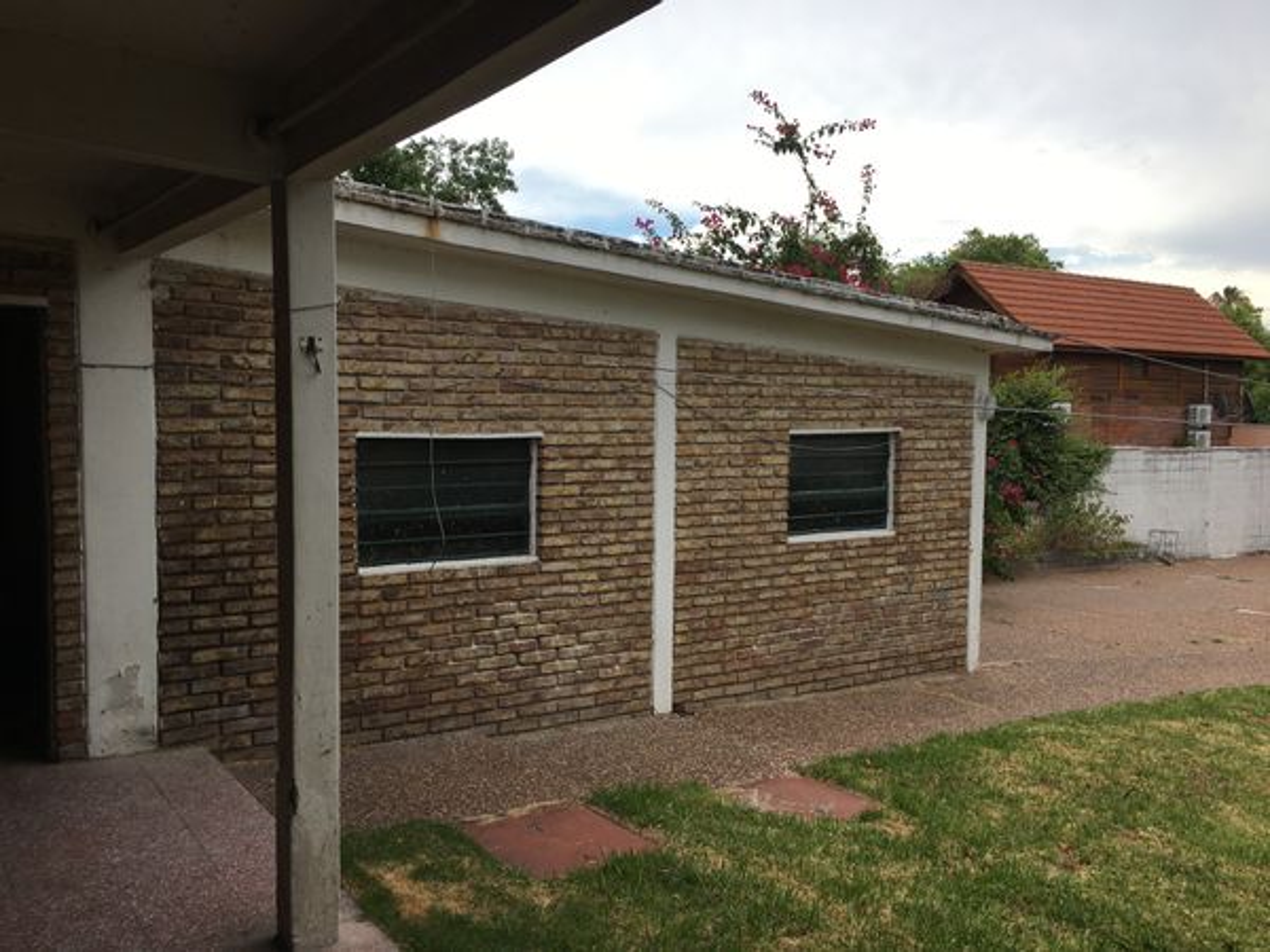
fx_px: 1064
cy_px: 476
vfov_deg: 48.2
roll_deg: -0.8
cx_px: 635
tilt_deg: -3.0
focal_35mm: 29
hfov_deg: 61.7
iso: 25
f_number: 2.2
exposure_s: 1/818
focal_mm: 4.15
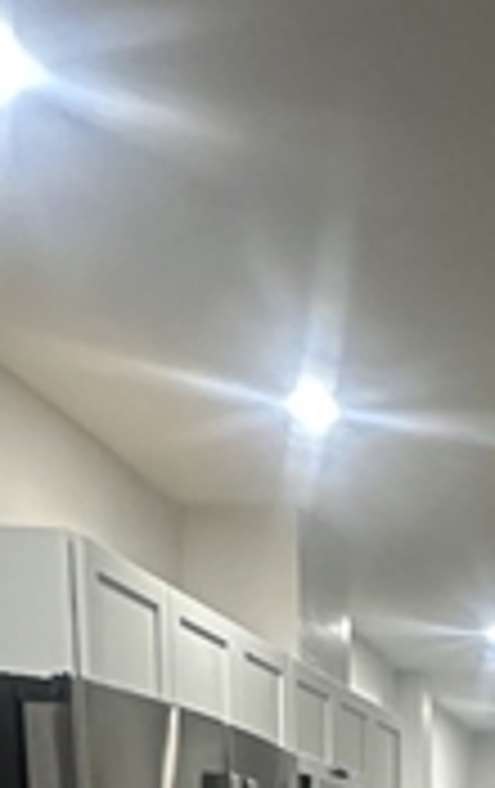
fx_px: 1397
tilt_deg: -10.5
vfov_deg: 24.3
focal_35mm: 65
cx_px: 738
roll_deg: -4.1
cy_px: 1198
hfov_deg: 18.0
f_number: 2.2
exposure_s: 1/60
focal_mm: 2.22
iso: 200
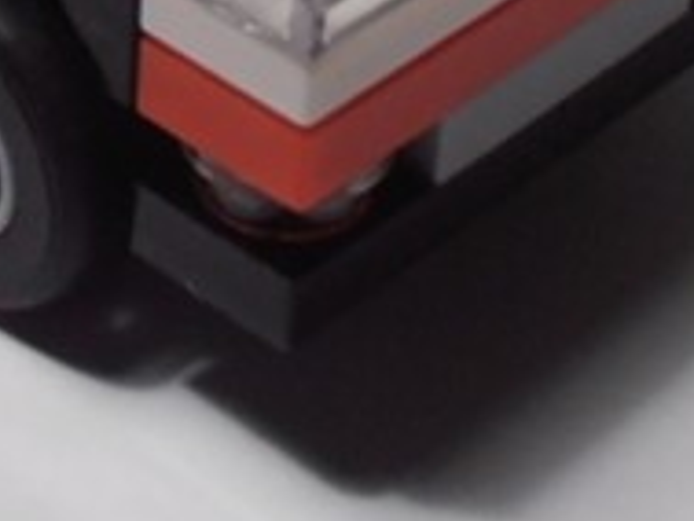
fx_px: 3531
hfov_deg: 11.1
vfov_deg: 8.1
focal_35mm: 176
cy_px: -482
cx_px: -73
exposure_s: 1/40
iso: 80
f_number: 3.9
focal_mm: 6.61
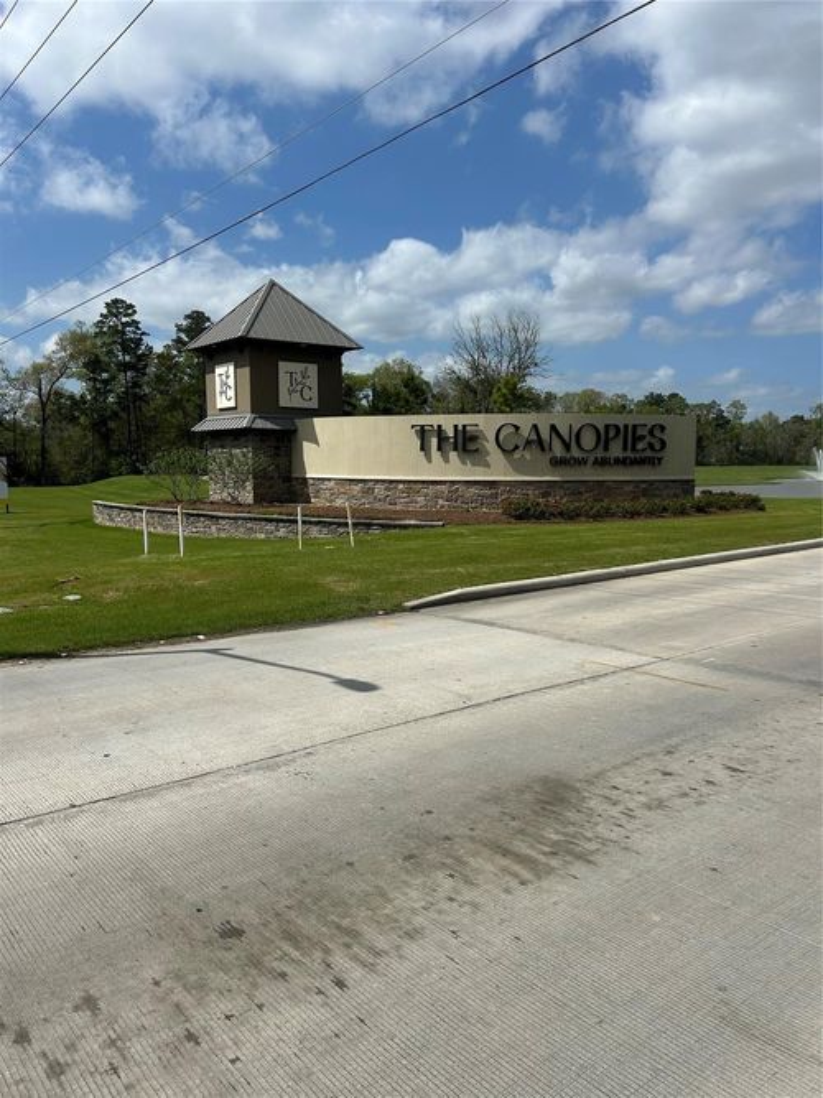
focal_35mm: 26
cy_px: 549
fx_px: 824
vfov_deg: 67.3
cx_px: 412
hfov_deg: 53.0
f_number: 1.5
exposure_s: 1/8696
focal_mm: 5.7
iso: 50
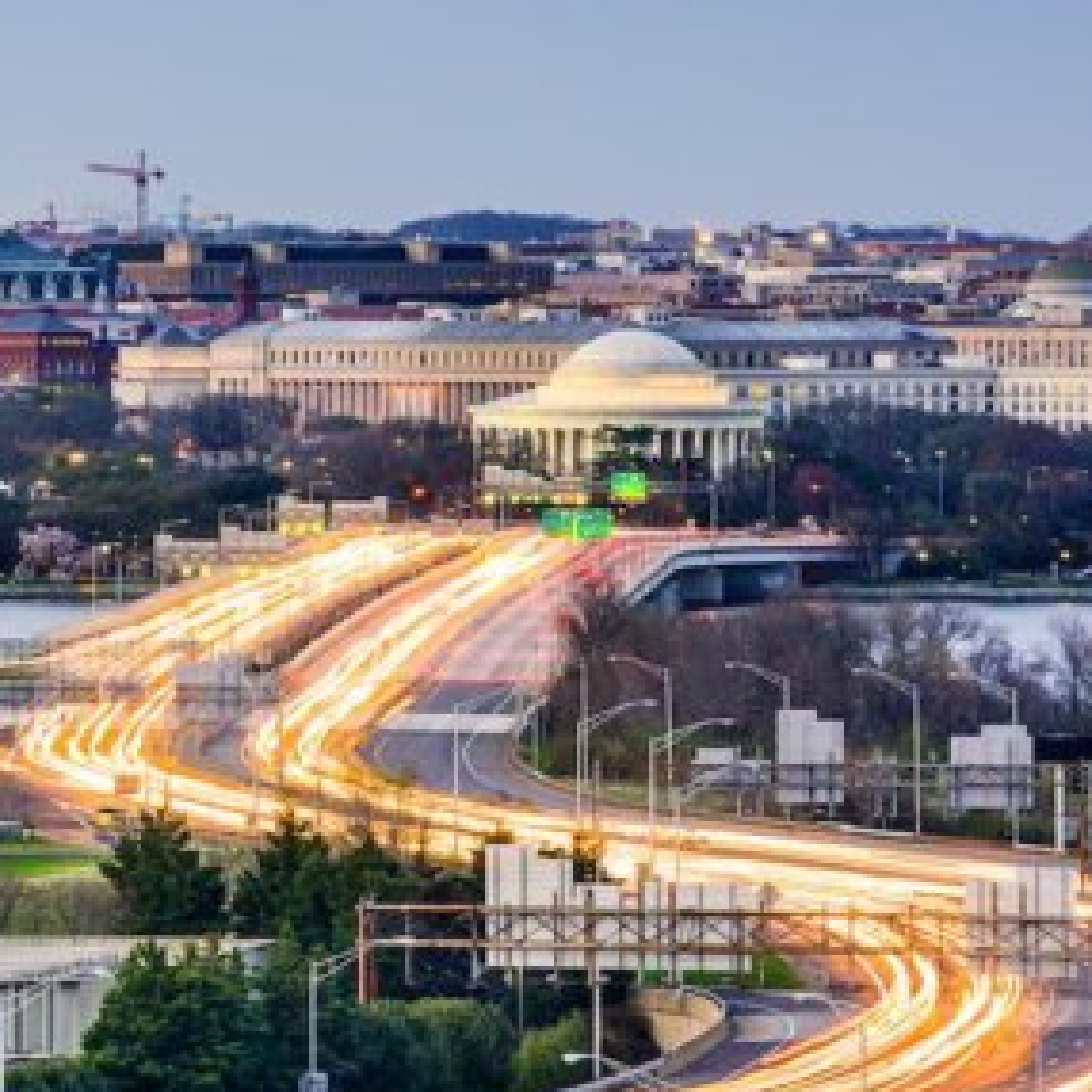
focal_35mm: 377
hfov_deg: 4.6
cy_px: 454
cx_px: -225
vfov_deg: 4.6
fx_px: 13455
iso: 64
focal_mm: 165
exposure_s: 6
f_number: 11
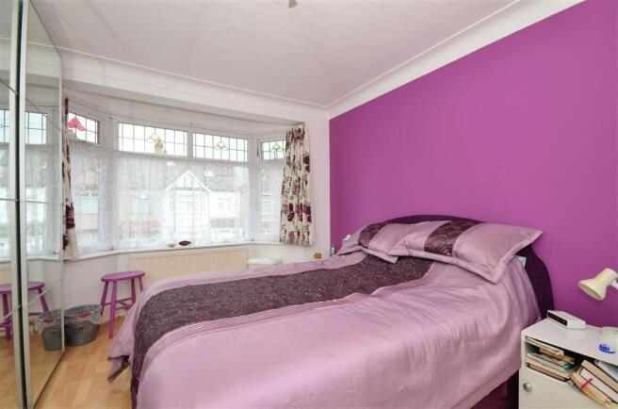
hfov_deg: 100.5
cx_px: 309
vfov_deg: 77.0
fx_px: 257
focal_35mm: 15
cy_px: 204
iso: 400
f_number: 13
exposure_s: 1/40
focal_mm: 10
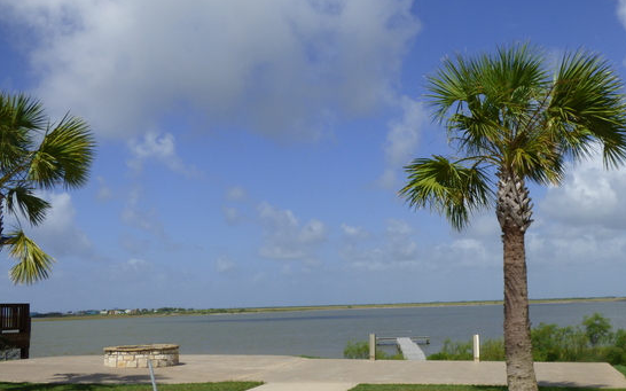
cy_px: 217
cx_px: 366
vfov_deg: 31.2
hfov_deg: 48.0
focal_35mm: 41
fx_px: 699
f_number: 4
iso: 100
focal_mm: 5.78
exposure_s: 1/1600
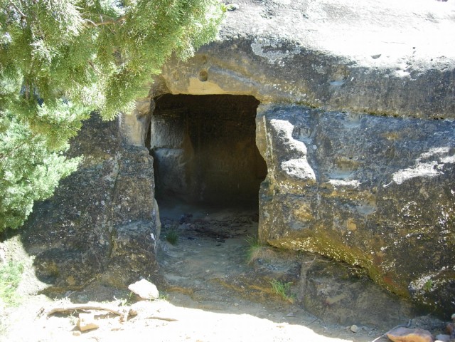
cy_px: 171
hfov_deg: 49.0
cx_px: 228
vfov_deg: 37.7
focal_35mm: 38
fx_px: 499
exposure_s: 1/111
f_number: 2.8
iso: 64
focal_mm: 7.8
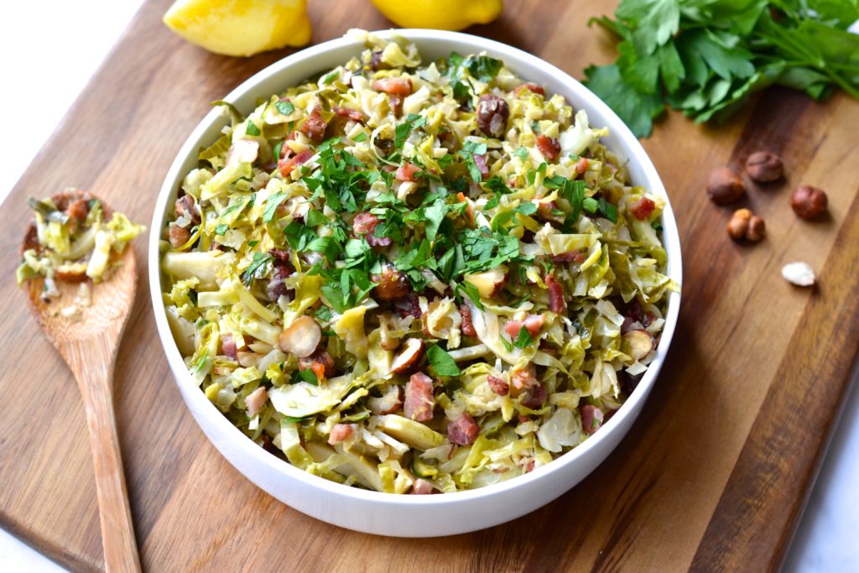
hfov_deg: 33.4
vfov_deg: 22.6
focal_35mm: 60
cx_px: 430
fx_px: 1432
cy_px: 286
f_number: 4.5
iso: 400
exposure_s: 1/80
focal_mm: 40
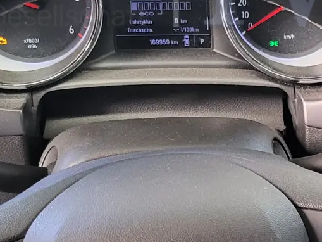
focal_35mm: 98
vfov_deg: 14.6
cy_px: 297
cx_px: 346
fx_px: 912
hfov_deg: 19.3
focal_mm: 5.4
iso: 640
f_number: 1.8
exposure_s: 1/33.3
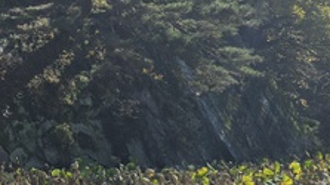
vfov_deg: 12.9
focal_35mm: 90
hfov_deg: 22.1
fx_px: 787
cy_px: -61
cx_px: -53
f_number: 1.7
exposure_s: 1/1584
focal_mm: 6.3
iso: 12
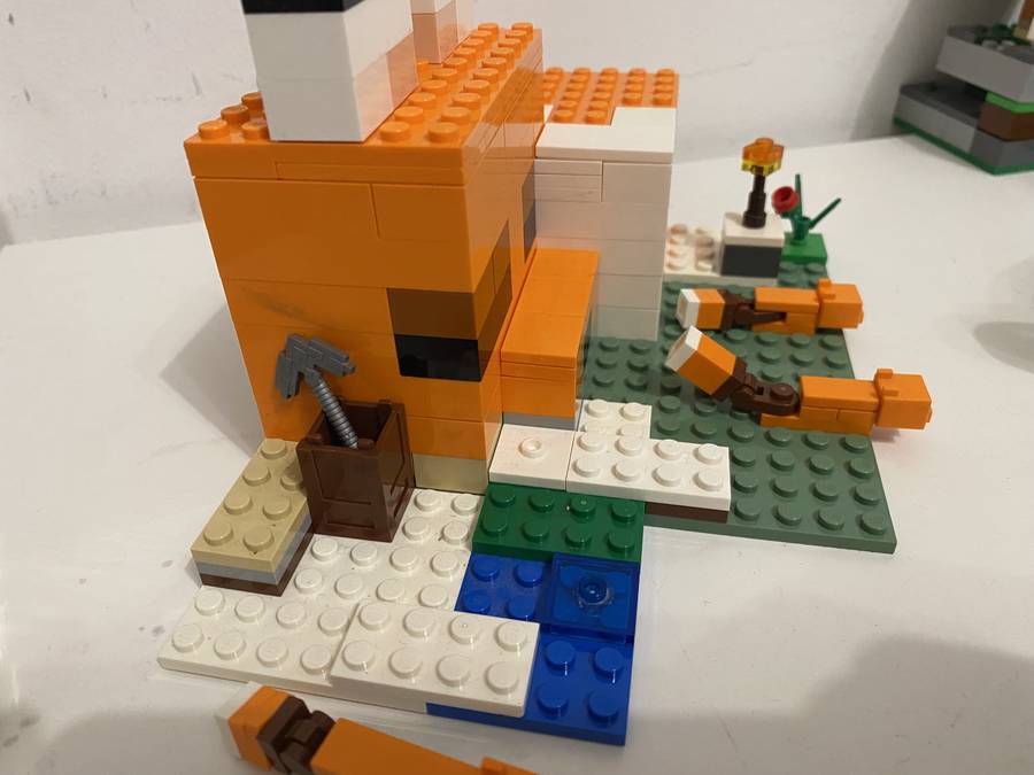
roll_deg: +2.7
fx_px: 777
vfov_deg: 53.1
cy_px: 388
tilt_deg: -36.6
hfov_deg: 67.3
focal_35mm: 26
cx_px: 517
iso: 400
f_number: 1.8
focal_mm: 4.25
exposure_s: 1/50
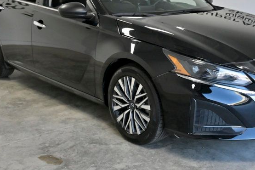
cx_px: 148
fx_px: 418
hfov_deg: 33.9
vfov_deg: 22.8
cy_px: 42
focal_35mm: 59
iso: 2500
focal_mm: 32
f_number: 4.5
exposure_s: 1/1600
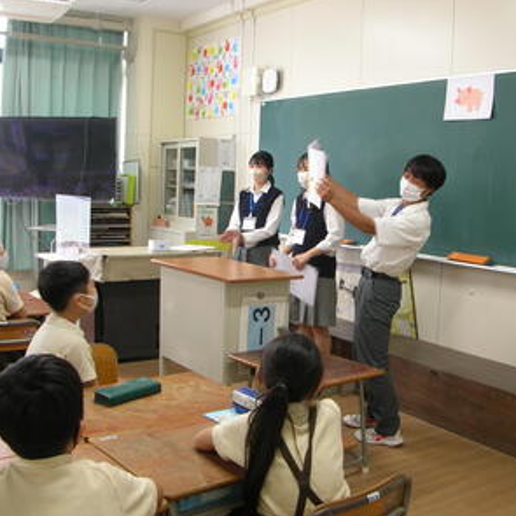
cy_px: 257
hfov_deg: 40.0
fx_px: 708
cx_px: 290
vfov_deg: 40.0
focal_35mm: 42
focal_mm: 5.8
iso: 50
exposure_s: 1/13.2
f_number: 2.8
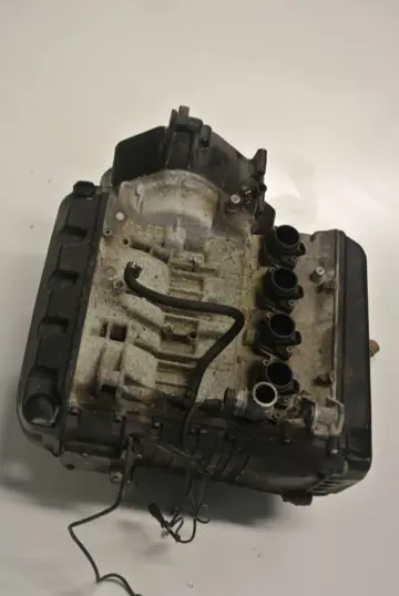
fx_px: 862
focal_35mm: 52
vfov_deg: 38.1
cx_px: 200
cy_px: 298
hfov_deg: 26.1
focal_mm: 19.6
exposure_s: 1/6
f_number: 4.8
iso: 200
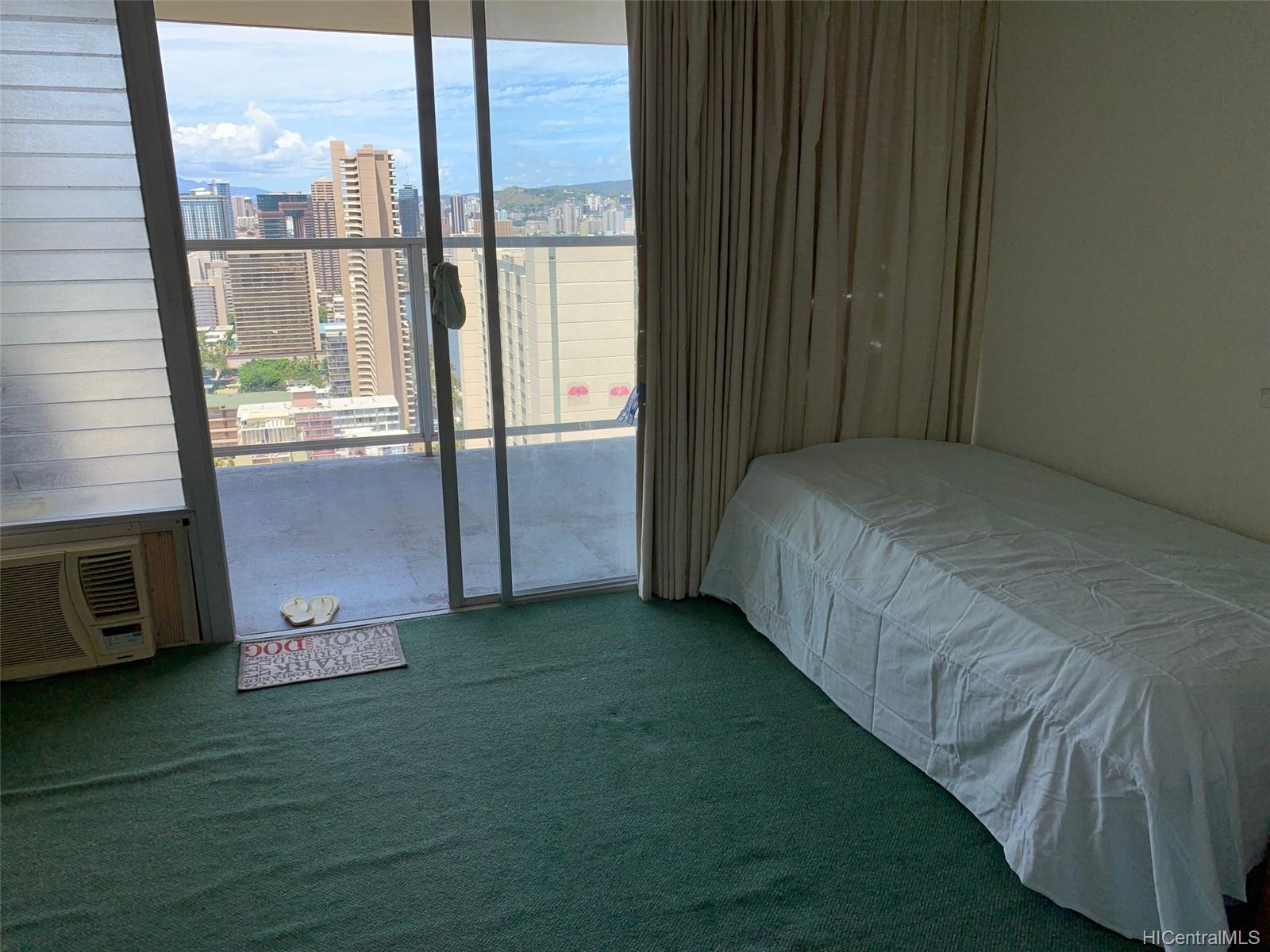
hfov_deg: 67.3
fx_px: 954
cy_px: 476
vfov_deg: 53.1
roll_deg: +0.2
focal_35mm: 26
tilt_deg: -16.6
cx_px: 635
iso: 25
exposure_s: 1/765
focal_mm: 4.25
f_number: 1.8
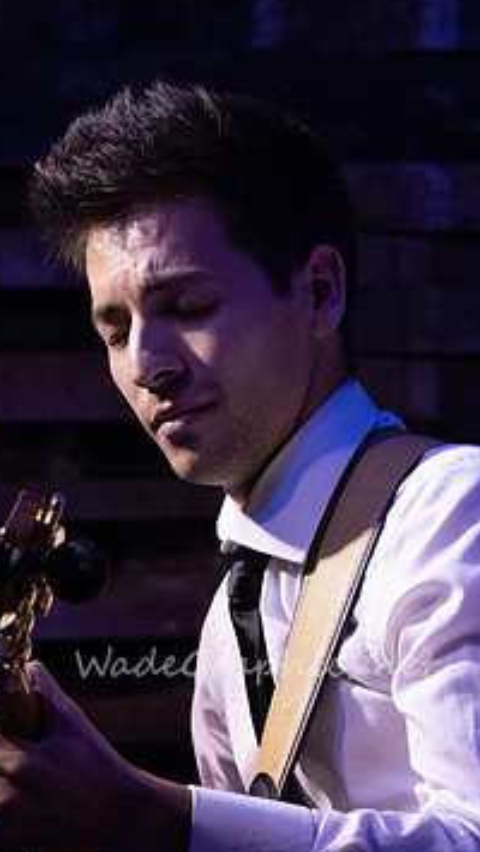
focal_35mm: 300
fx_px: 6780
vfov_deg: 7.2
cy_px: 460
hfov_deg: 4.0
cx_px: -81
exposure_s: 1/200
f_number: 6.3
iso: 6400
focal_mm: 144
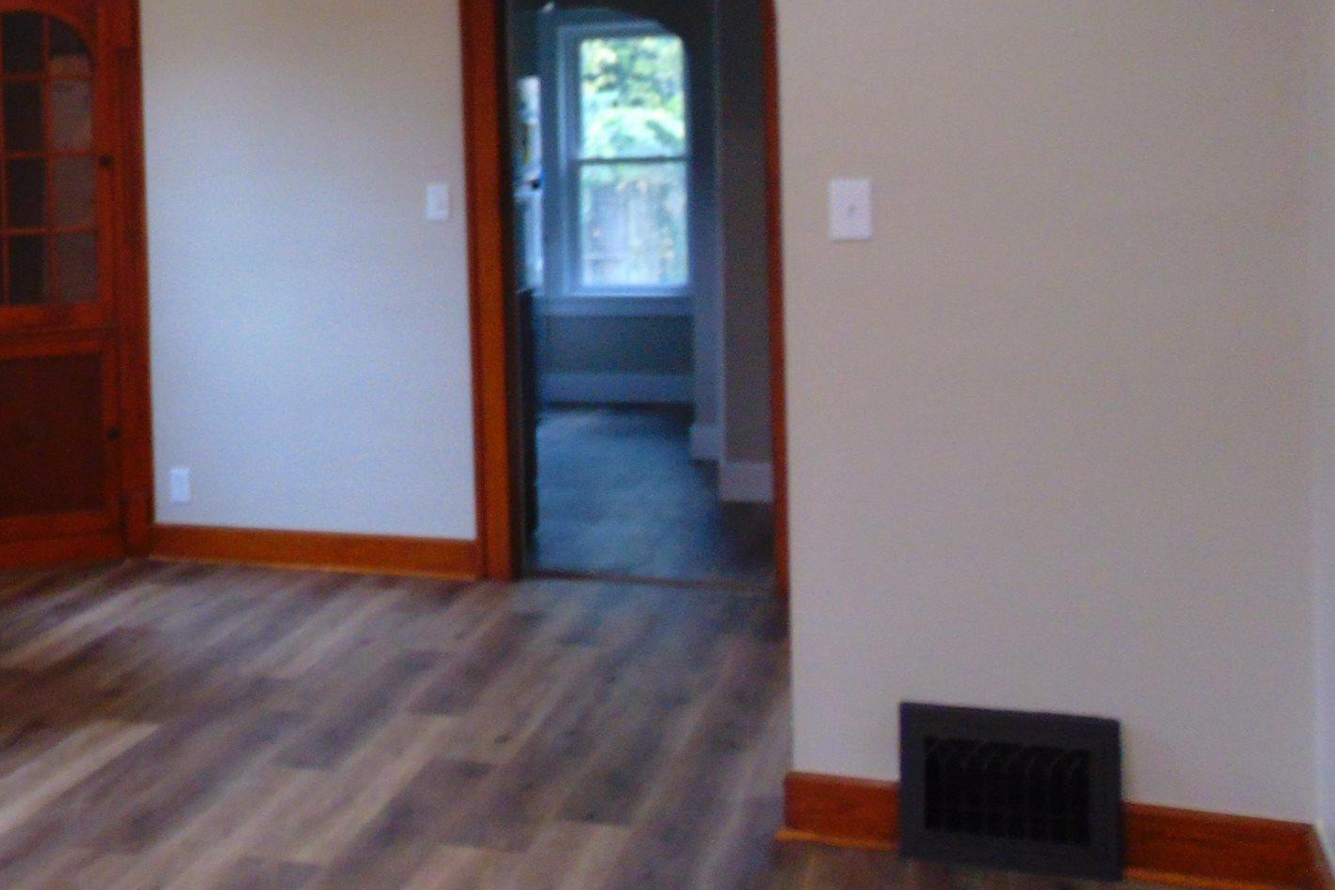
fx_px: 2077
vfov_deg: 24.0
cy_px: 249
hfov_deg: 32.2
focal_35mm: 56
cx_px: -66
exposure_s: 1/30
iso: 160
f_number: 3
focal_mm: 4.5
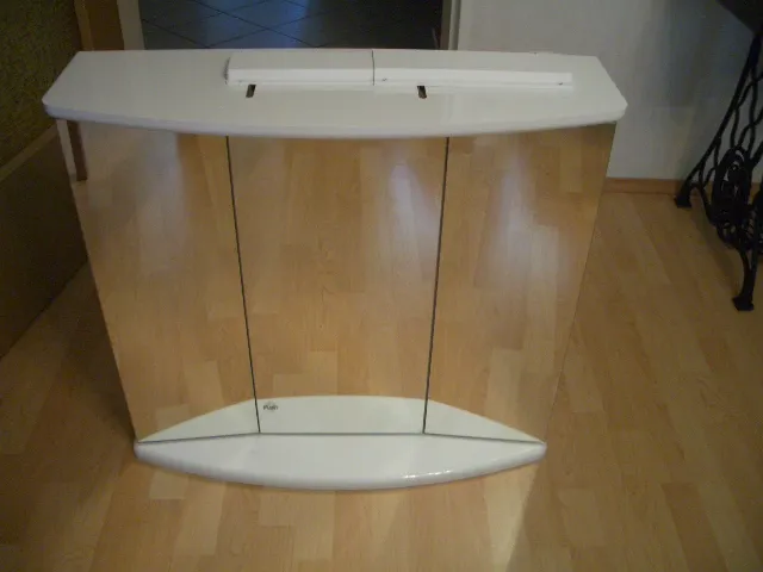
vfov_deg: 40.7
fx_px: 771
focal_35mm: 35
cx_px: 382
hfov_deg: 52.6
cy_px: 286
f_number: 2.6
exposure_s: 1/15
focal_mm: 5.8
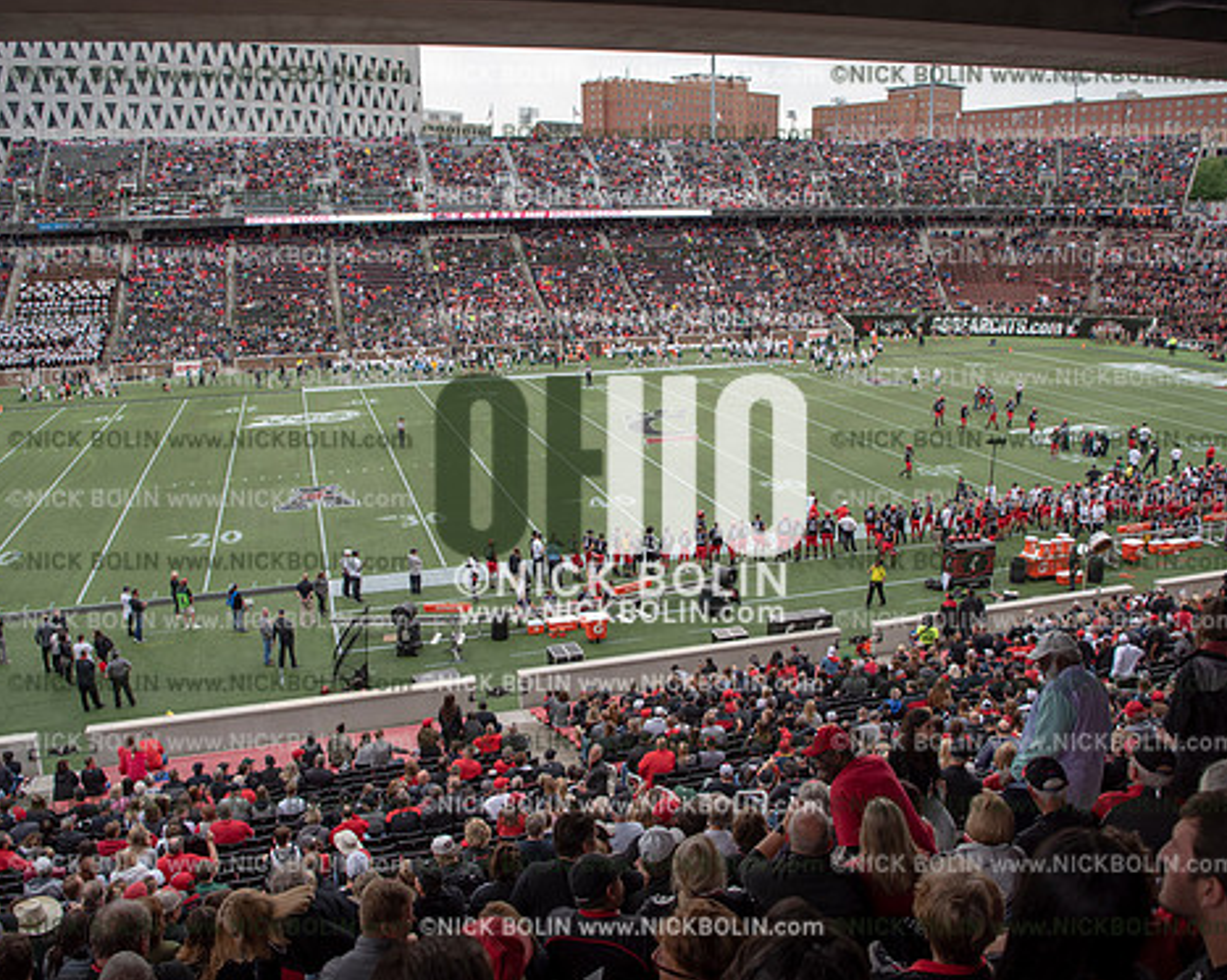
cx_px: 620
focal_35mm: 28
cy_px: 501
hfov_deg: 62.2
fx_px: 1016
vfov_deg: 51.5
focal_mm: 24
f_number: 3.5
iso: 250
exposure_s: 1/640
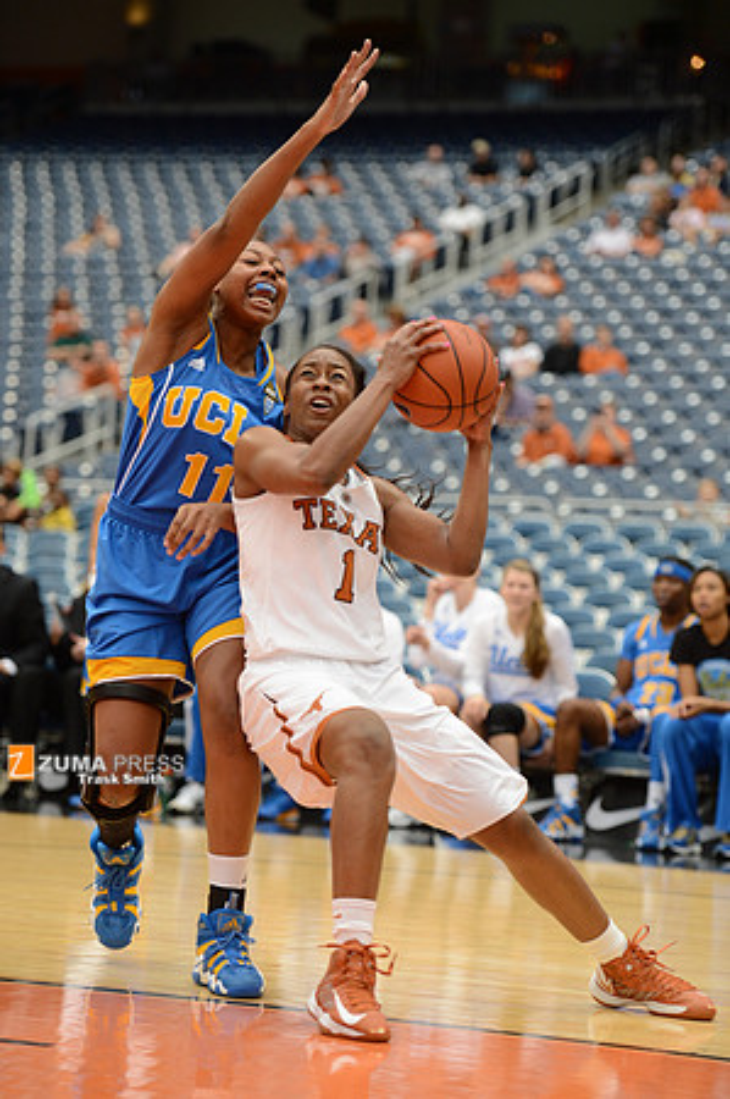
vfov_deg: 18.3
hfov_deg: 12.2
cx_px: 365
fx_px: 3414
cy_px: 550
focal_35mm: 112
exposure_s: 1/1250
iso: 1250
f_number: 2.8
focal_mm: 112
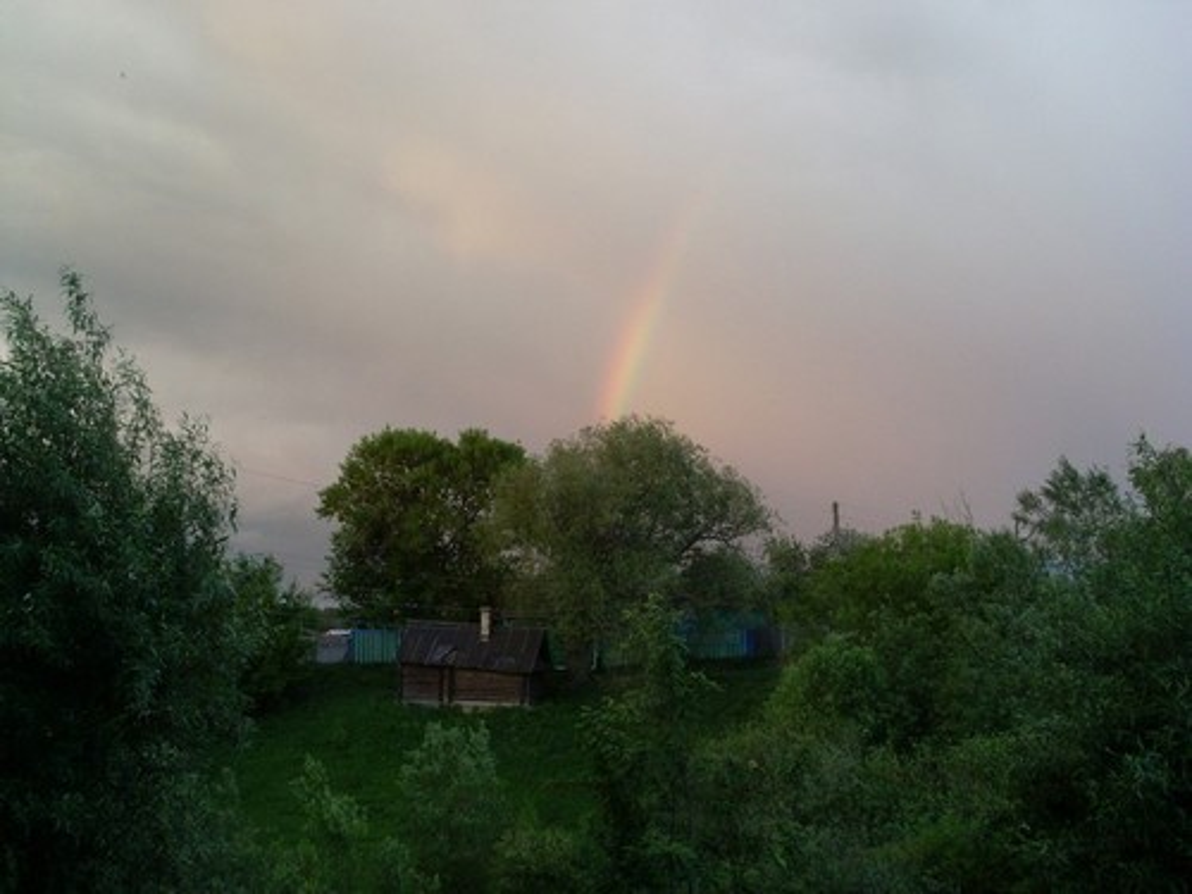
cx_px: 596
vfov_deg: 37.7
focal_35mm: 38
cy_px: 447
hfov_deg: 49.0
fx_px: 1309
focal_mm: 6.3
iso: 100
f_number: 3
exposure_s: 1/90
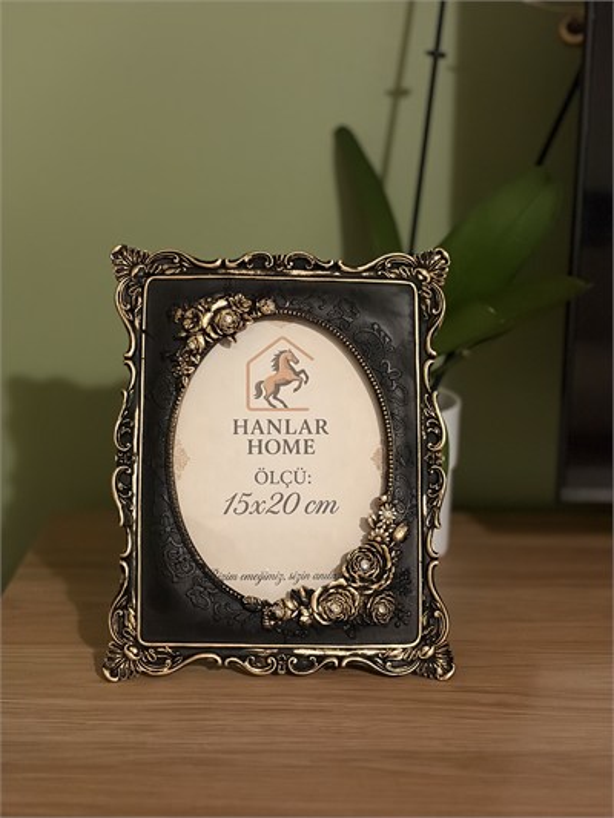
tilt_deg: -12.4
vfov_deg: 36.8
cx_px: 307
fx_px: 1229
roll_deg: +0.5
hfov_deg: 28.0
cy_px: 409
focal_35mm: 52
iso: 250
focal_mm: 5.96
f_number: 1.6
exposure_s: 1/25
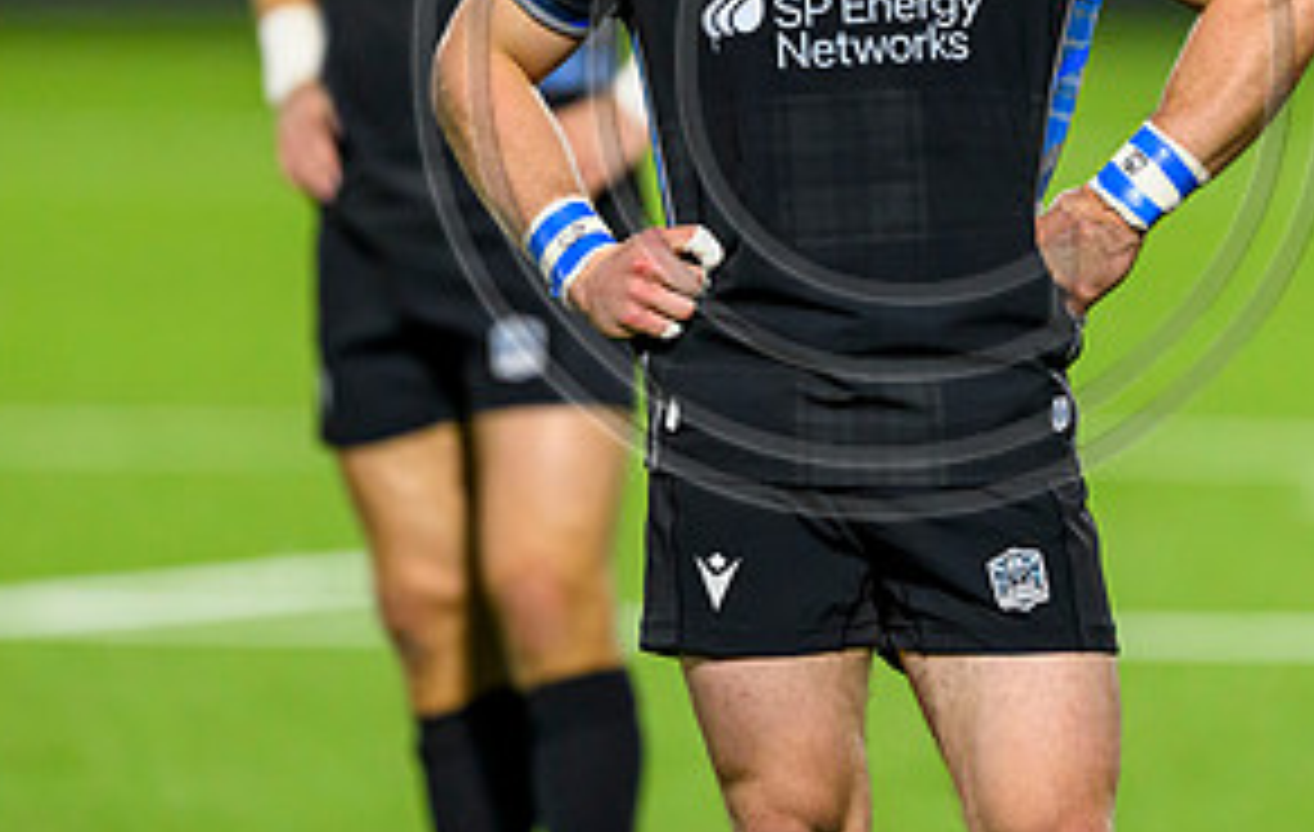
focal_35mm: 992
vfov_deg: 1.3
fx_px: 35662
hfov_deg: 2.1
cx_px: 967
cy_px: -37
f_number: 3.2
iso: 4000
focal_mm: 400
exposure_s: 1/2000
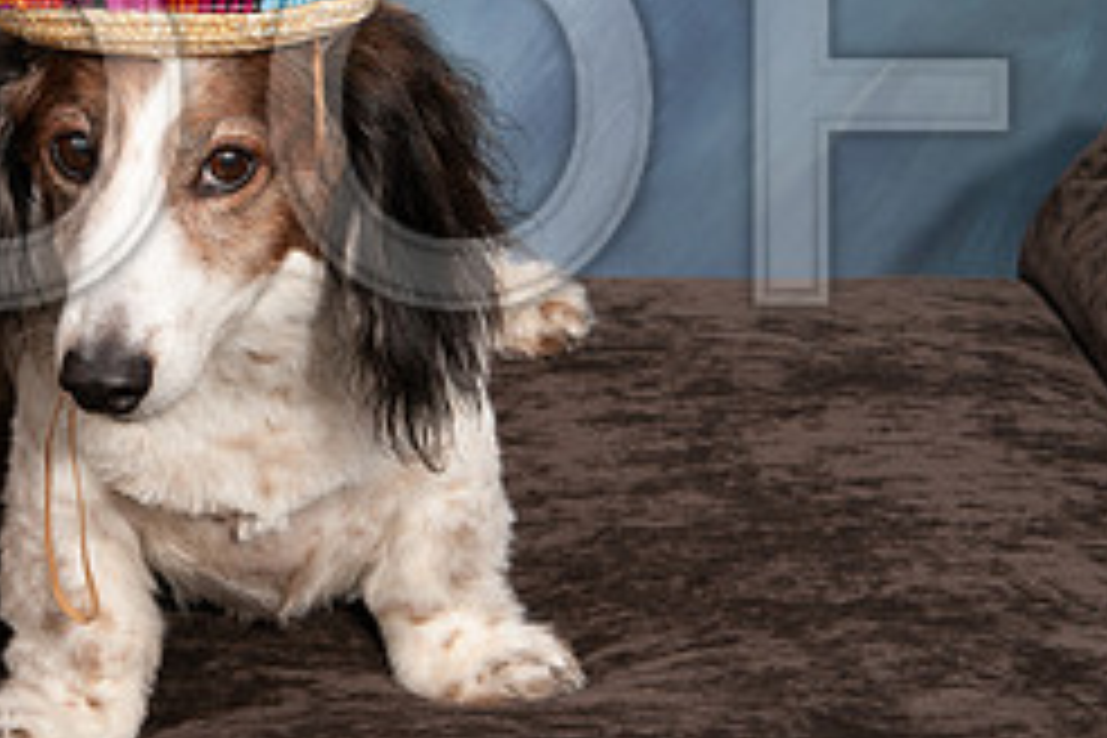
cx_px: 58
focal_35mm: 146
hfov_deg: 13.9
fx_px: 4489
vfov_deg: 9.4
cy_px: 314
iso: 200
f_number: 11
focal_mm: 55
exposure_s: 1/100
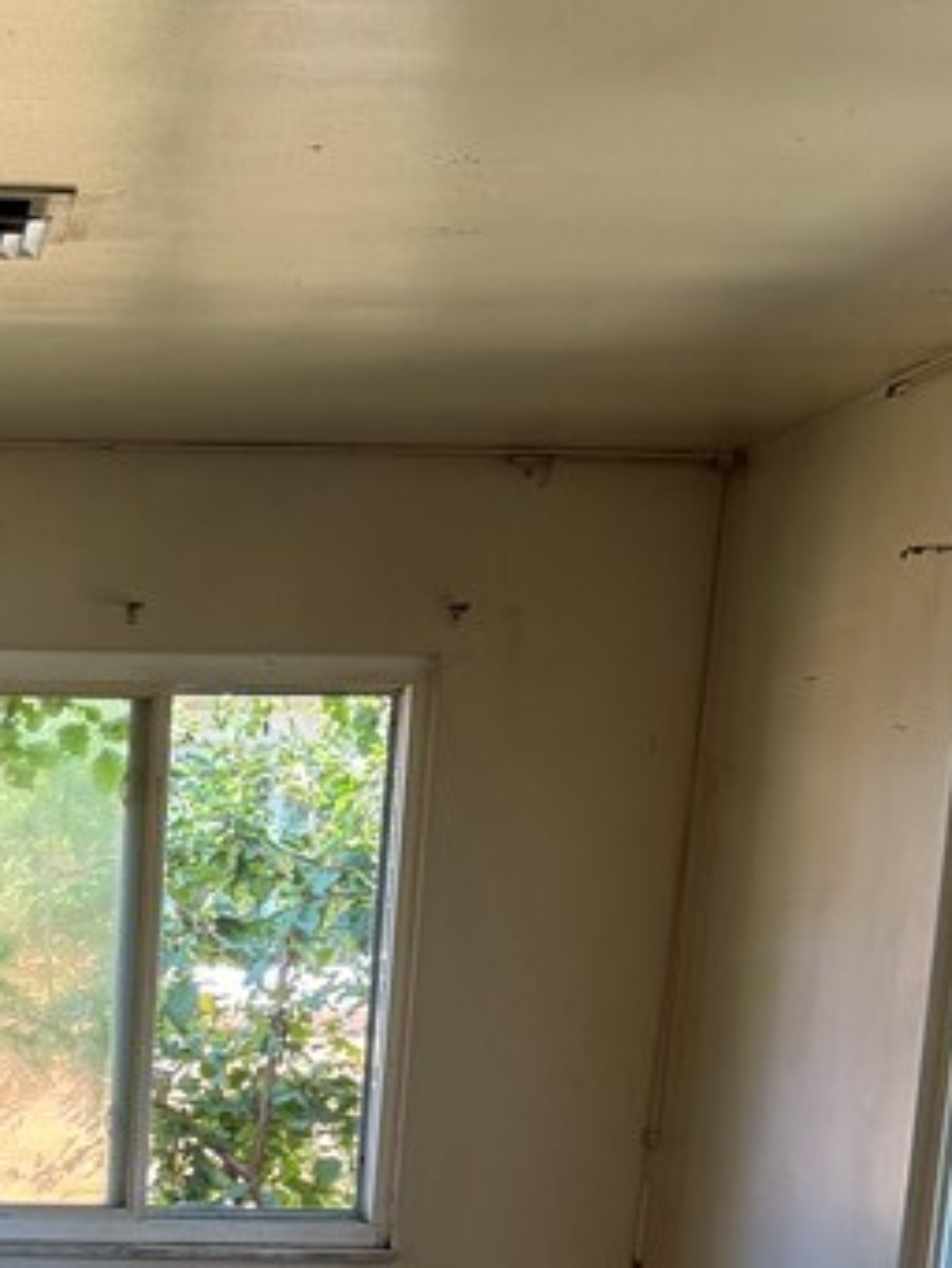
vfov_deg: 24.9
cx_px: -171
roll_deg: -0.8
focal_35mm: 72
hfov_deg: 19.3
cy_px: 1446
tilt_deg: -11.1
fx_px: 2639
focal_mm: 6.76
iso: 160
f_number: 1.78
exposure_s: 1/121
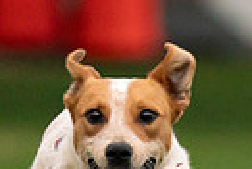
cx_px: 189
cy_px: 310
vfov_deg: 0.7
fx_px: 14242
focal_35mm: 2030
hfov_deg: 1.0
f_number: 6.3
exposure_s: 1/1600
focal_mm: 459
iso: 6400
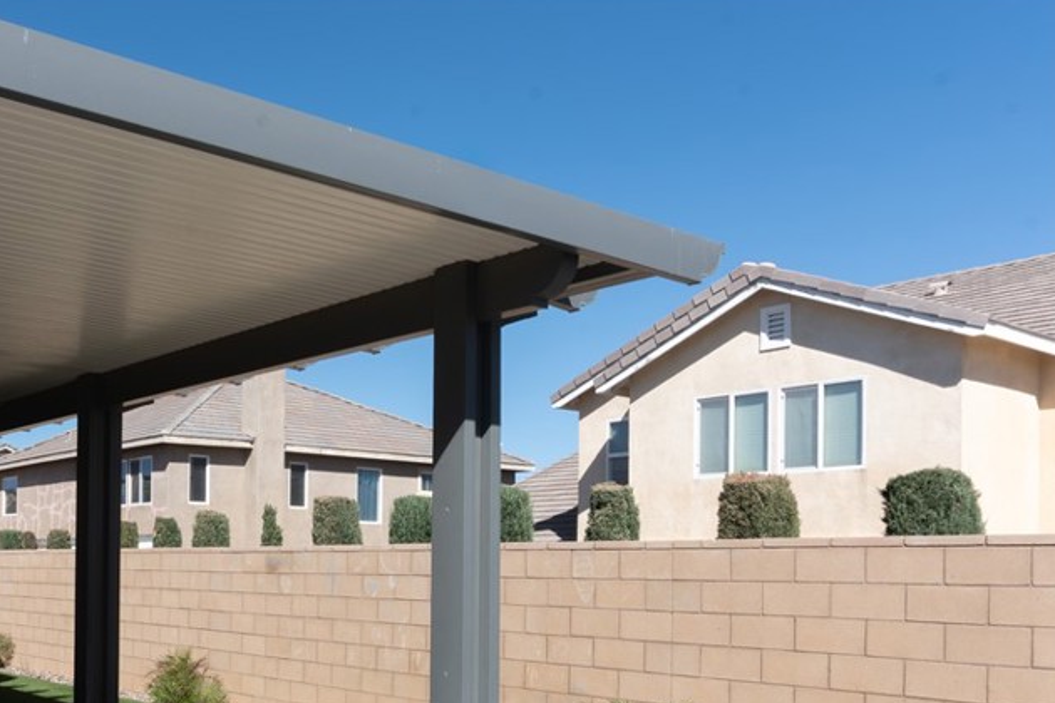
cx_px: 211
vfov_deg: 33.3
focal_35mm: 39
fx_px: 1143
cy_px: 558
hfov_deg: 46.9
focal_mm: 16
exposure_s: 1/160
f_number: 18
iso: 320
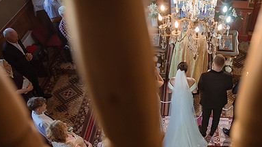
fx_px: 264
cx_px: 193
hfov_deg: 50.8
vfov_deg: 30.1
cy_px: 127
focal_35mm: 38
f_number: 2.8
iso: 1250
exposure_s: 1/200
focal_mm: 24
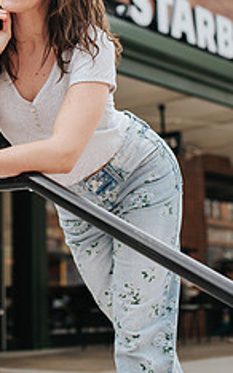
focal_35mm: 98
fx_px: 997
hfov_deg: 13.2
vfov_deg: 20.7
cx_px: 26
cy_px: 19
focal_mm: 50
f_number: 2.8
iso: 140
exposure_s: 1/400
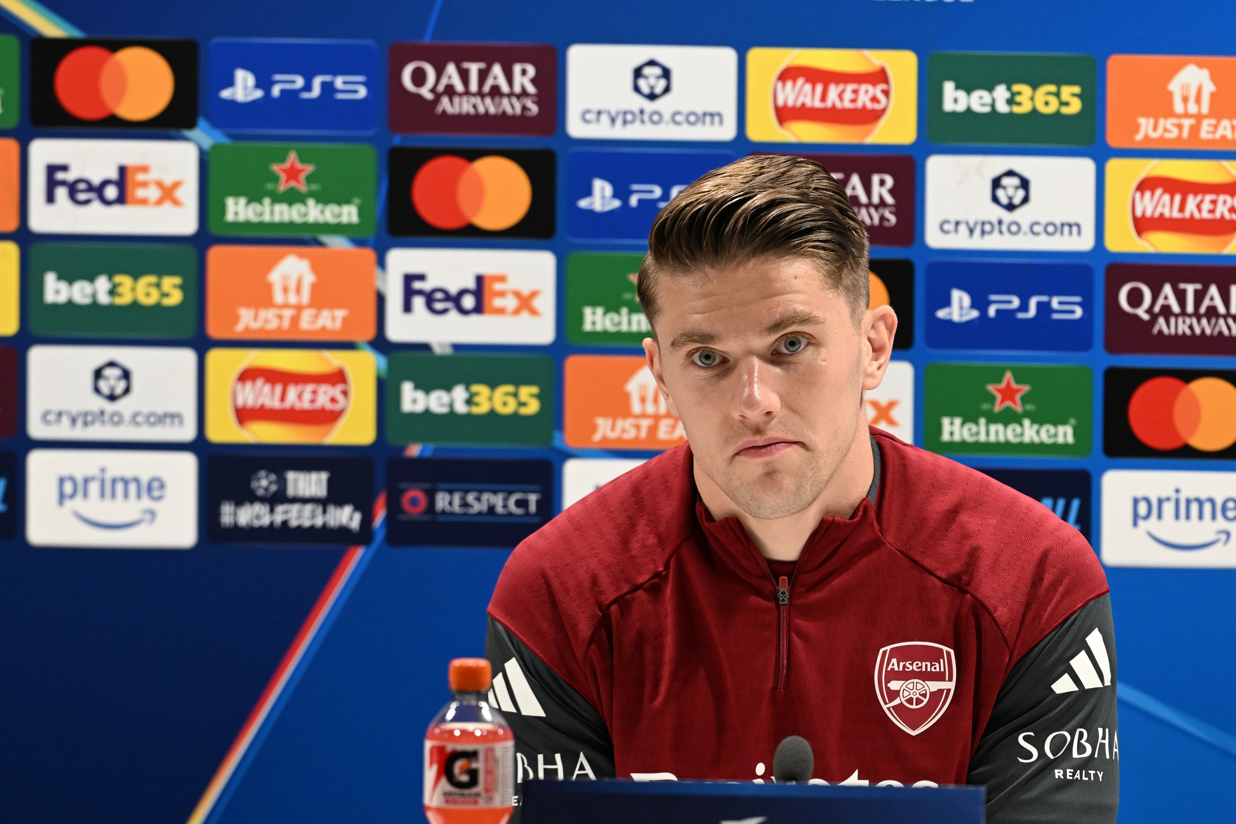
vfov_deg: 2.4
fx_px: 19534
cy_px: 544
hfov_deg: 3.6
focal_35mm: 569
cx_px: 781
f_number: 4
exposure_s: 1/320
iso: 2000
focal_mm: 400
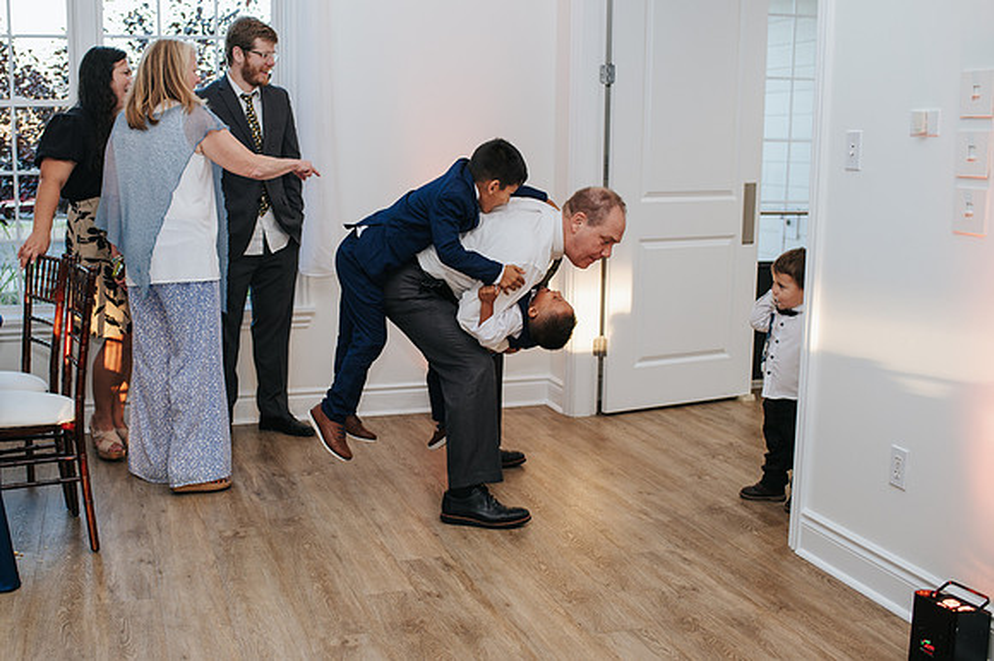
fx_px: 1160
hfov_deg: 46.1
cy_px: 330
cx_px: 397
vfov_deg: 31.8
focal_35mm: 42
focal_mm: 35
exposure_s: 1/200
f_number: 3.2
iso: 800
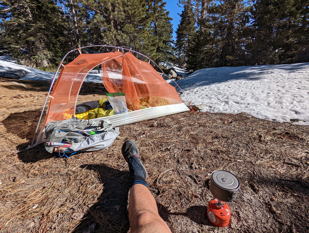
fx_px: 143
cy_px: 116
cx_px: 154
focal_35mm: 16
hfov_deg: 94.4
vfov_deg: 78.2
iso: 46
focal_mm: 2.35
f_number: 2.2
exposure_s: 1/1859
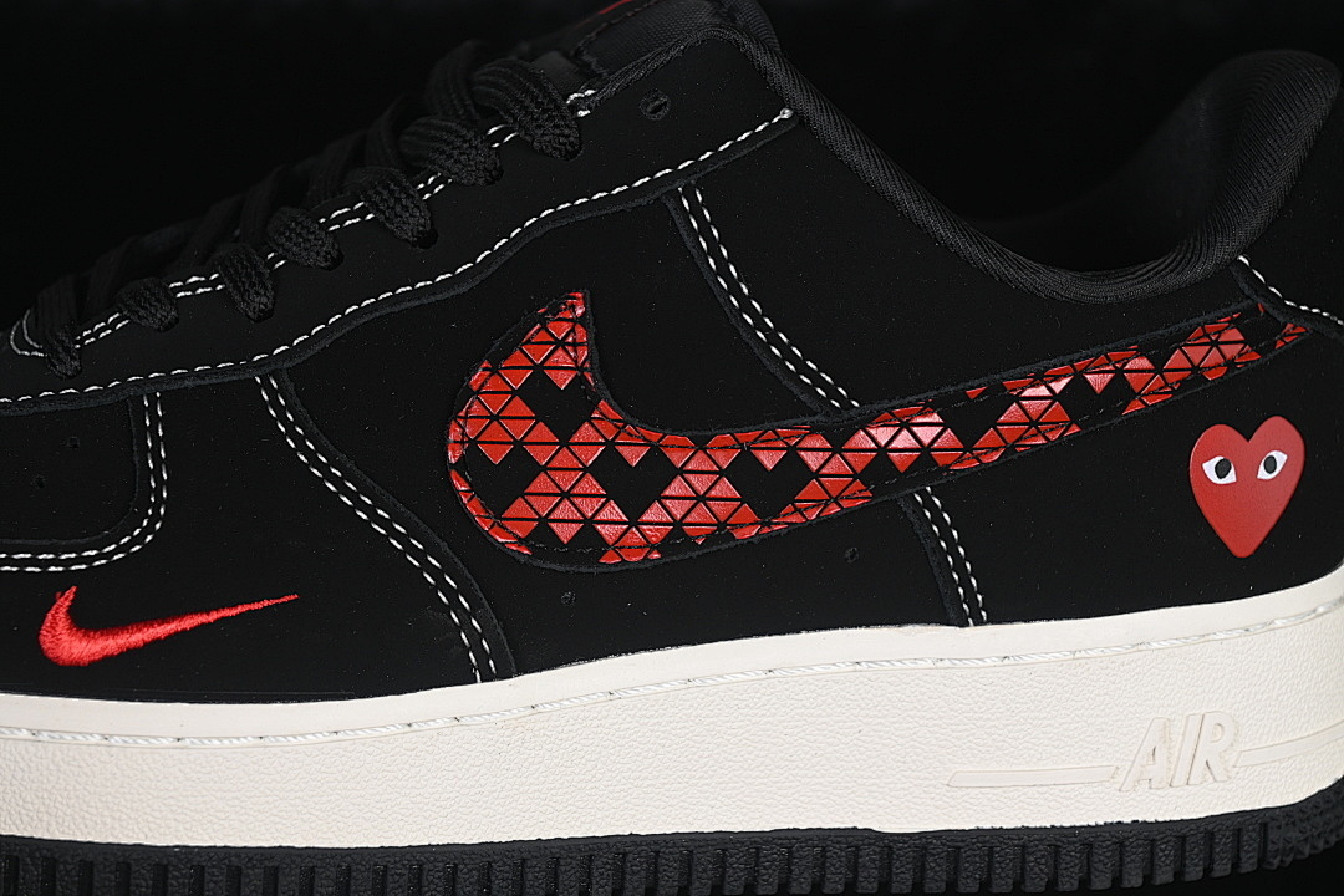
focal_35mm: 75
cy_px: 448
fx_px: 2800
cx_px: 672
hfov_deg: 27.0
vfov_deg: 18.2
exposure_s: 1/40
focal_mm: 50
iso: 160
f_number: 6.3
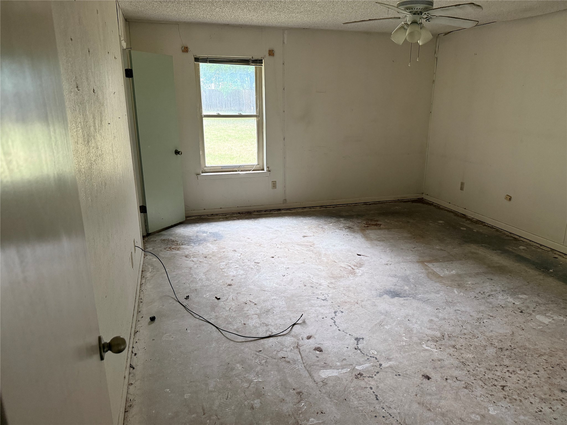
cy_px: 212
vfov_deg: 56.8
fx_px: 393
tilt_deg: -15.3
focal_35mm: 24
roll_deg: -0.8
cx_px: 284
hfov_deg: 71.6
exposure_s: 1/60
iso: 320
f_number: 1.78
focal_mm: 6.76
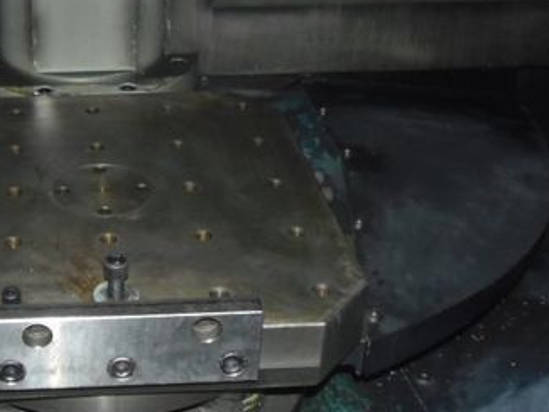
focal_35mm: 59
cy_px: 108
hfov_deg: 31.7
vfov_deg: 24.6
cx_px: 101
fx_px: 936
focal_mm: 4.3
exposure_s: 1/30
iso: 200
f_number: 2.9
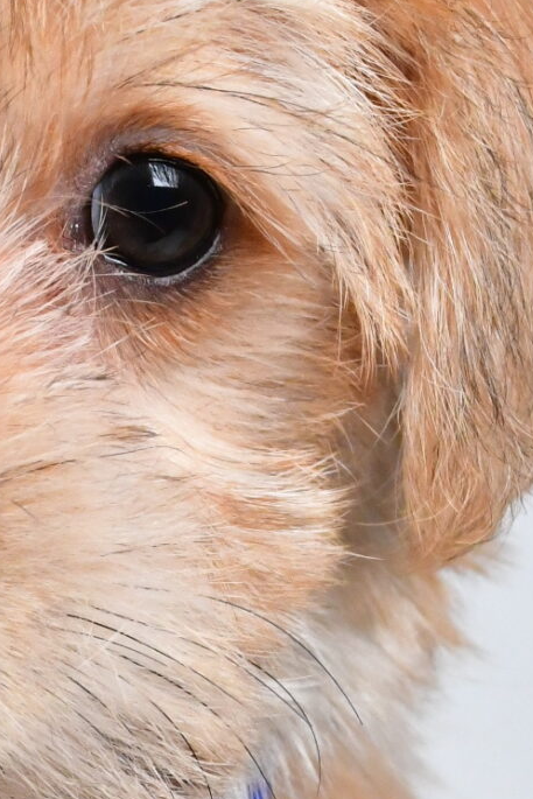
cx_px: -211
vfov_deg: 12.9
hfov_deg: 8.6
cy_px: 797
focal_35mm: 157
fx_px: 3485
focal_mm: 28
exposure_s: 1/1000
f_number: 9
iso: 5000
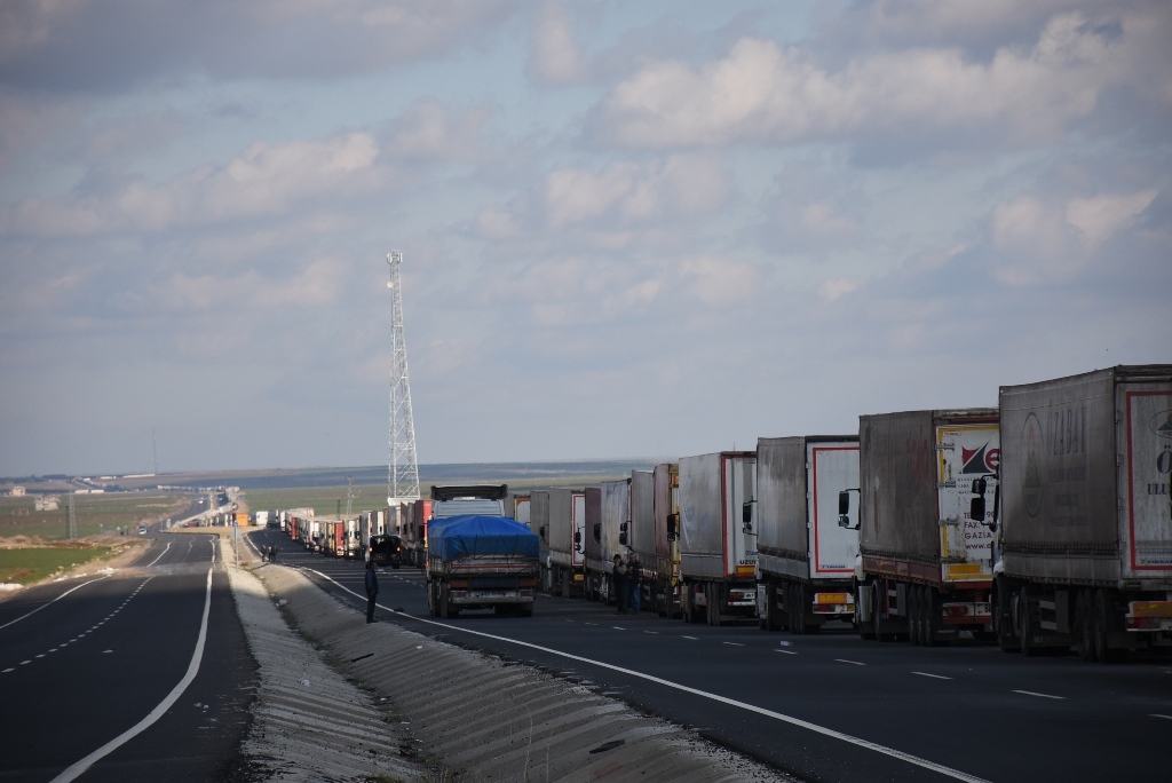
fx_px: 6840
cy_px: 392
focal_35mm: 210
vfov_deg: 6.6
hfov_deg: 9.8
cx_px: 586
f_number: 5.6
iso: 250
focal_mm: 140
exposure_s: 1/1250
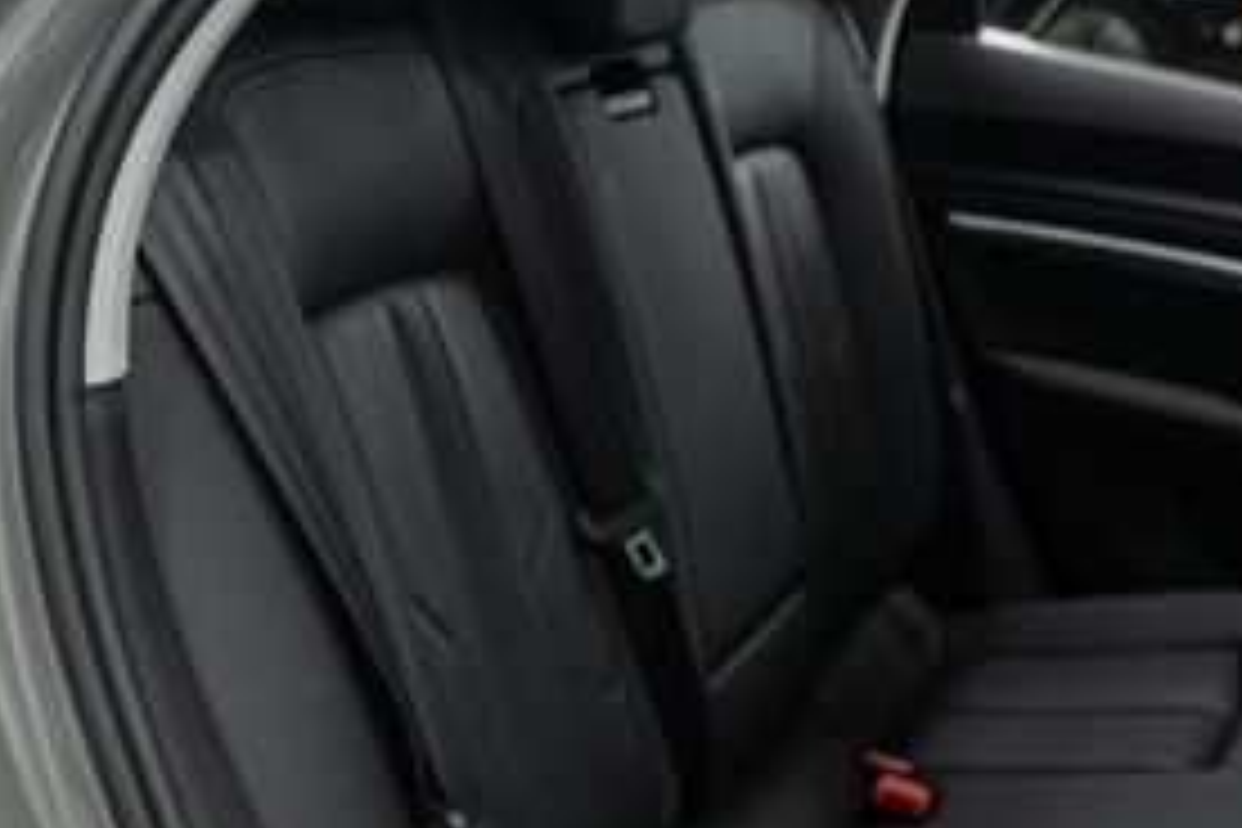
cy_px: 619
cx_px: 878
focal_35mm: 65
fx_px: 2242
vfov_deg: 20.8
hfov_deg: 30.6
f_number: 3.2
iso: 640
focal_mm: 28
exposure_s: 1/40
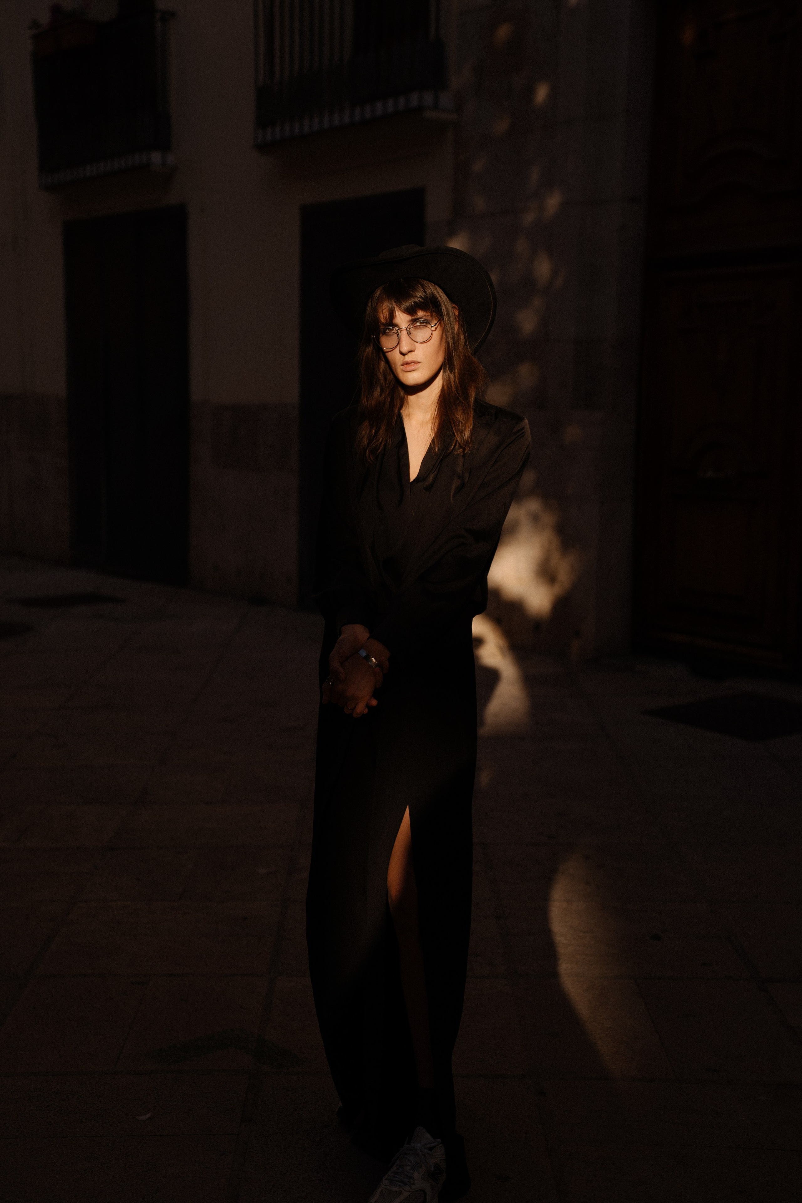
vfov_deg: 39.6
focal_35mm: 50
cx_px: 401
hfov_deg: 27.0
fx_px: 1671
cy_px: 602
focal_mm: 50
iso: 80
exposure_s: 1/2500
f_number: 2.8
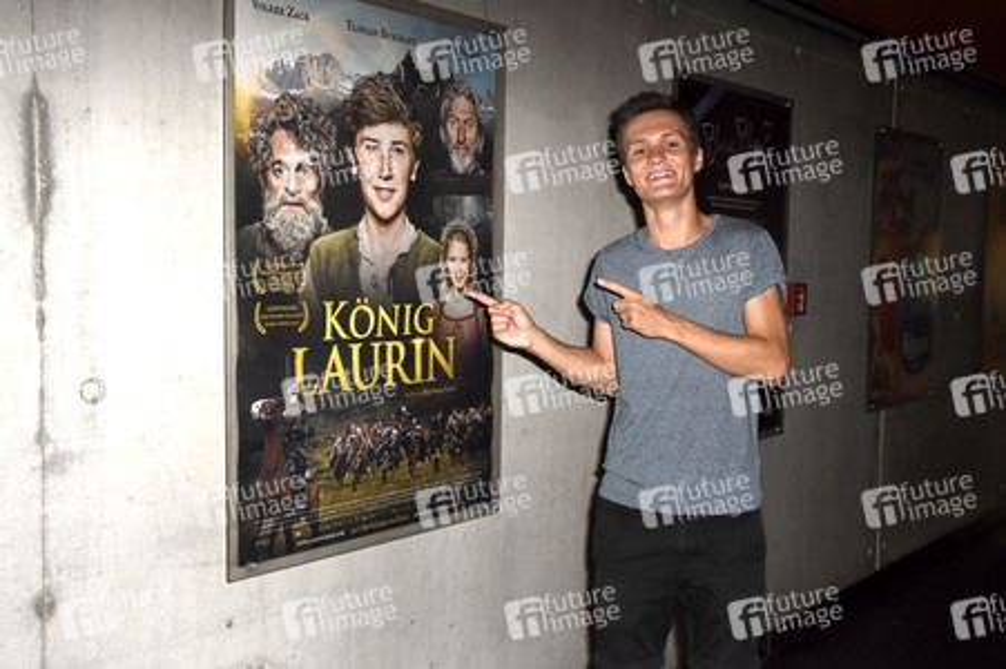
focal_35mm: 39
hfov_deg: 49.6
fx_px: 1089
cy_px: 334
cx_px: 503
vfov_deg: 34.2
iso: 1600
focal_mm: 26
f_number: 5.6
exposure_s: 1/125
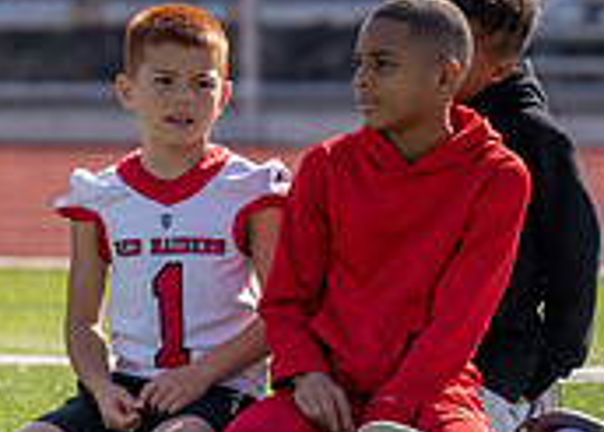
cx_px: 363
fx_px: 12510
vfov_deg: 2.0
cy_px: 289
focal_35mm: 729
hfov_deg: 2.8
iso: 125
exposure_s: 1/800
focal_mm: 195
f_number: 4
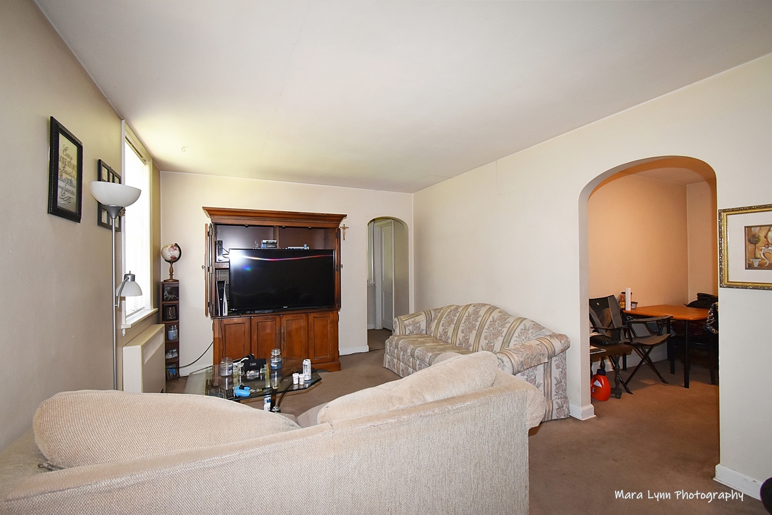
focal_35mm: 15
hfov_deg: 100.4
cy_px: 258
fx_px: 322
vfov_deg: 77.3
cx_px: 386
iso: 800
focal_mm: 10
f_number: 4.5
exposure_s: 1/80
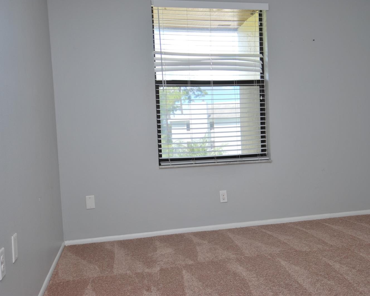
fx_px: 372
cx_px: 196
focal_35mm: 34
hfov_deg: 52.8
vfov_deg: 43.4
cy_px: 147
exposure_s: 1/60
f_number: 4.5
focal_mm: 20
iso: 100
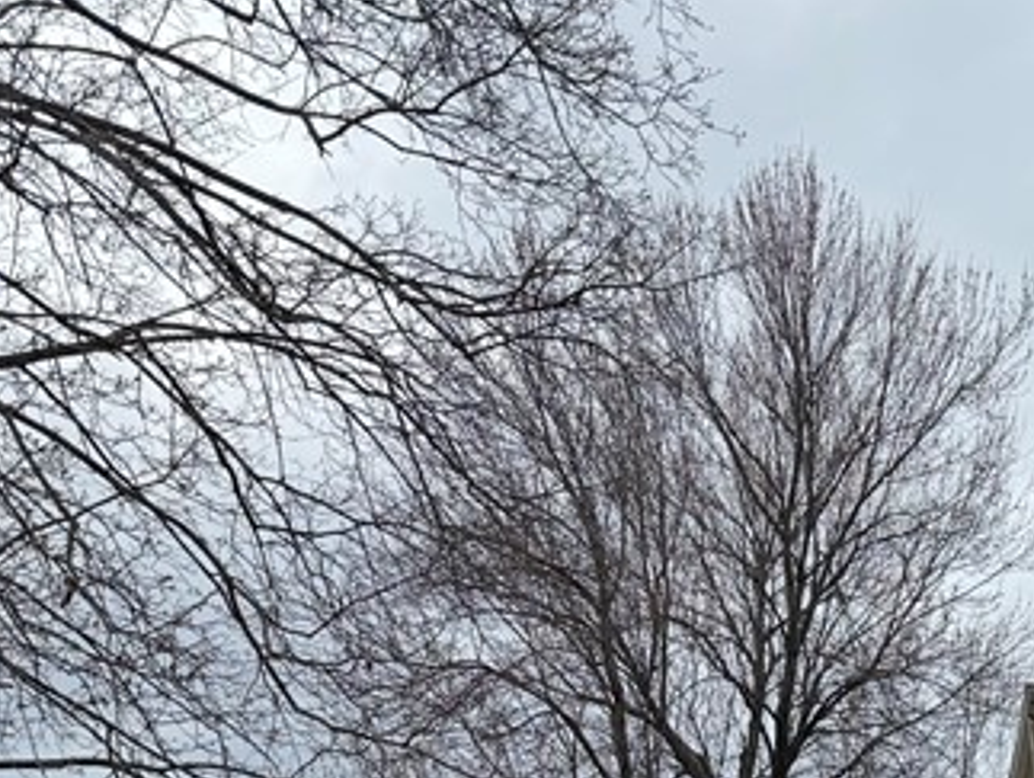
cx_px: 1399
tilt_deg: +8.2
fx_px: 2273
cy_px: 1089
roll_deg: -1.5
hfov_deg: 22.5
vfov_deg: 17.8
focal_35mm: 76
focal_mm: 6.76
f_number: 1.78
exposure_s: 1/4405
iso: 80
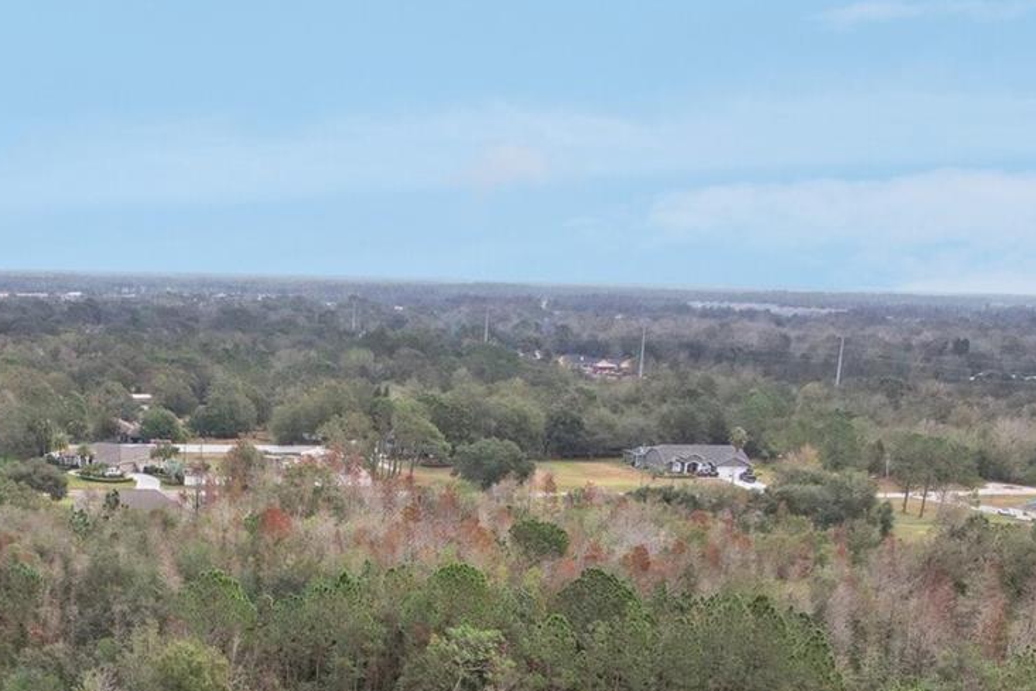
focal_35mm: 48
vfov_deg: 26.3
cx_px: 235
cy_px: 719
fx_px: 1382
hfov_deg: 39.8
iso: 400
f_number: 2.8
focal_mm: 8.4
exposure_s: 1/500
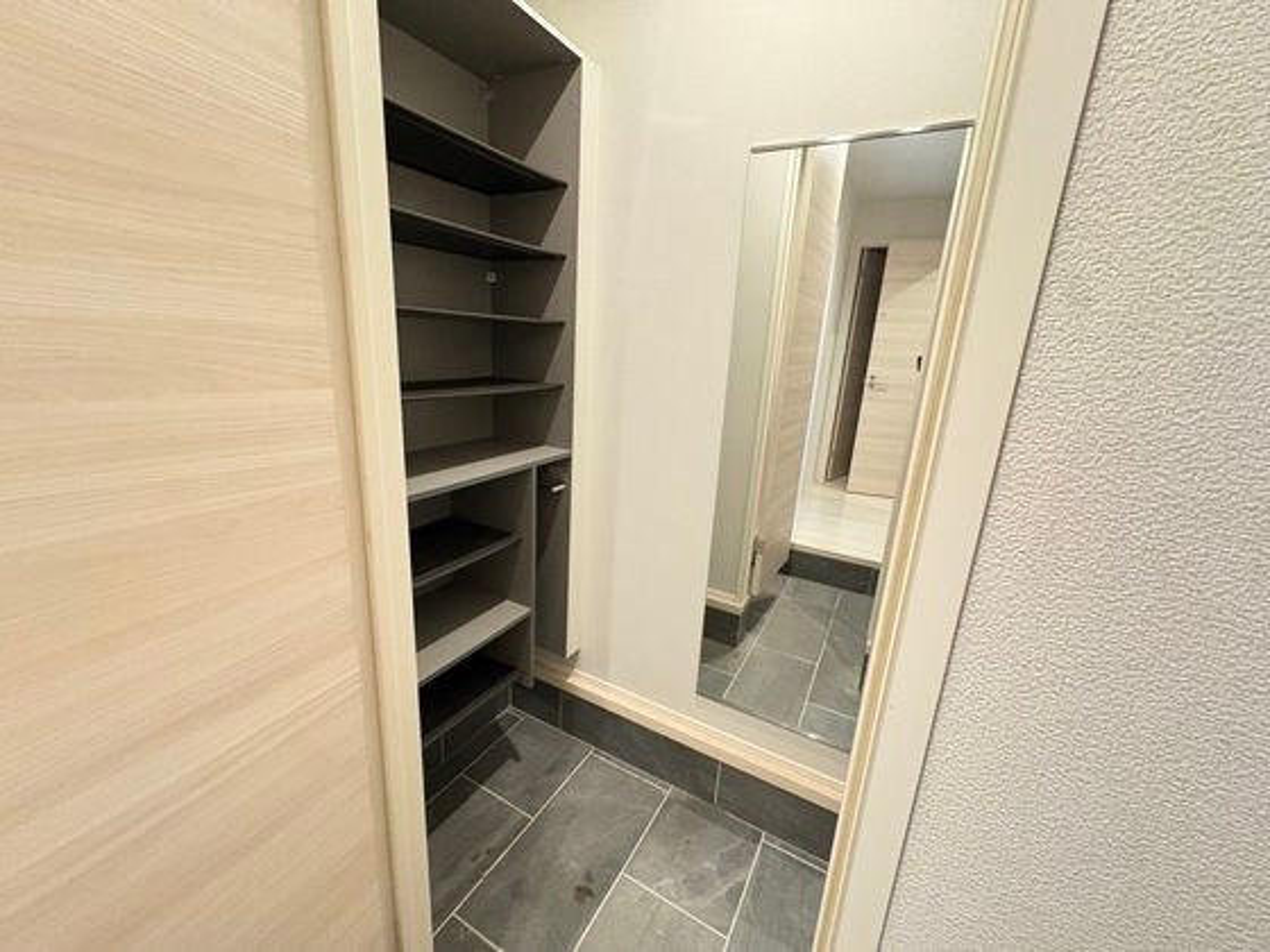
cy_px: 476
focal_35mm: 14
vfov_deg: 85.7
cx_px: 635
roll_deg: -2.3
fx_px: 514
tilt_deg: -13.5
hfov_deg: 102.1
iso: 800
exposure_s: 1/40
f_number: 2.2
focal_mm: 2.22
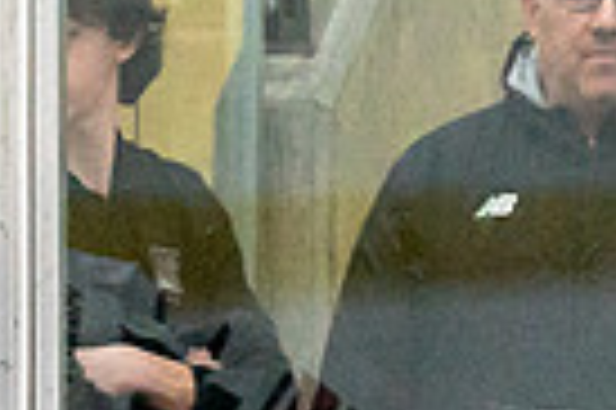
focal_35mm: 1569
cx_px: -571
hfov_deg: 1.3
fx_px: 26815
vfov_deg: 0.9
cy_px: 966
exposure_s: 1/1250
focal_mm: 200
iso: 3200
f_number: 2.8
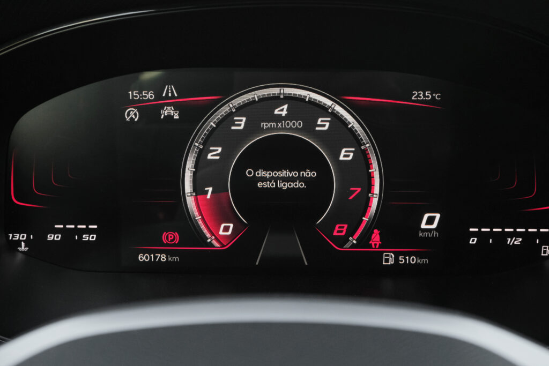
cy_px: 183
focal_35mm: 43
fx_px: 656
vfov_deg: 31.2
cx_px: 274
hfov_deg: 45.4
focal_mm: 28.8
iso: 2000
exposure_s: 1/160
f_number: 9
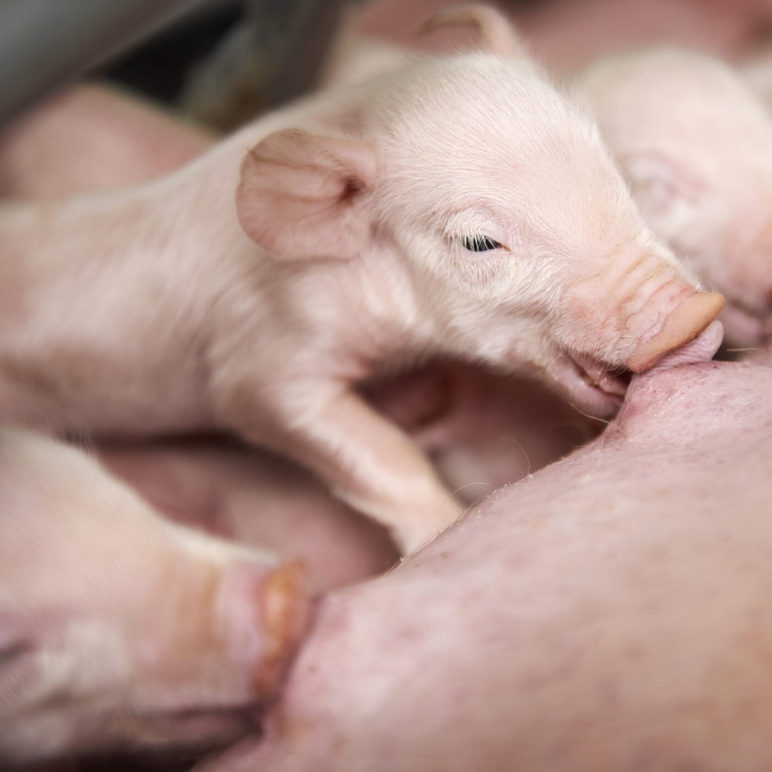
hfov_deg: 21.6
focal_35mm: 80
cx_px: 458
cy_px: 385
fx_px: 2019
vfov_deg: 21.7
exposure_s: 1/125
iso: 800
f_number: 2.8
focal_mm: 62
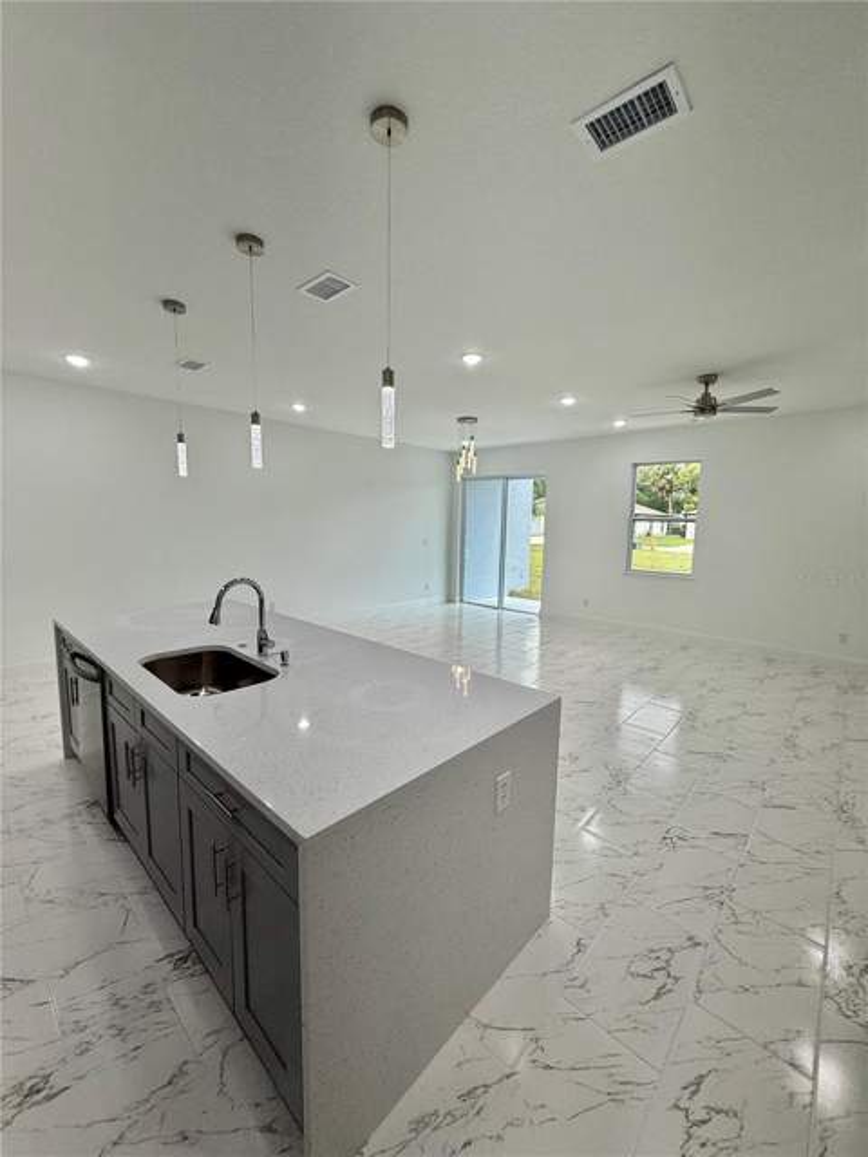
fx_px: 468
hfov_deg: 85.7
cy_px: 578
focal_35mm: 14
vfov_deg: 102.1
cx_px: 434
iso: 50
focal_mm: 2.22
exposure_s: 1/191
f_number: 2.2
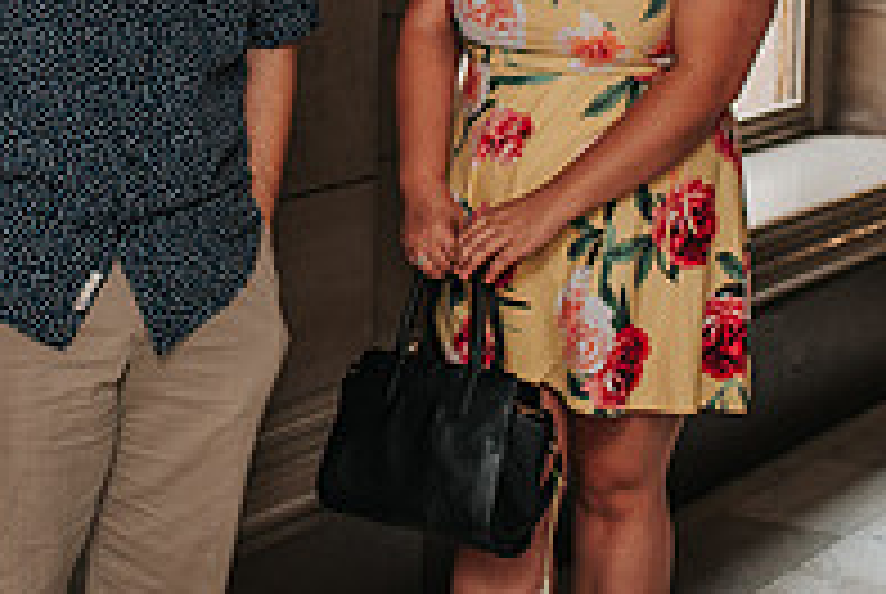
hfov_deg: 18.2
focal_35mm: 111
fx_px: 2736
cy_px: 37
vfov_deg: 12.3
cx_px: 194
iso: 900
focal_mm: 35
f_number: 4
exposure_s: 1/160
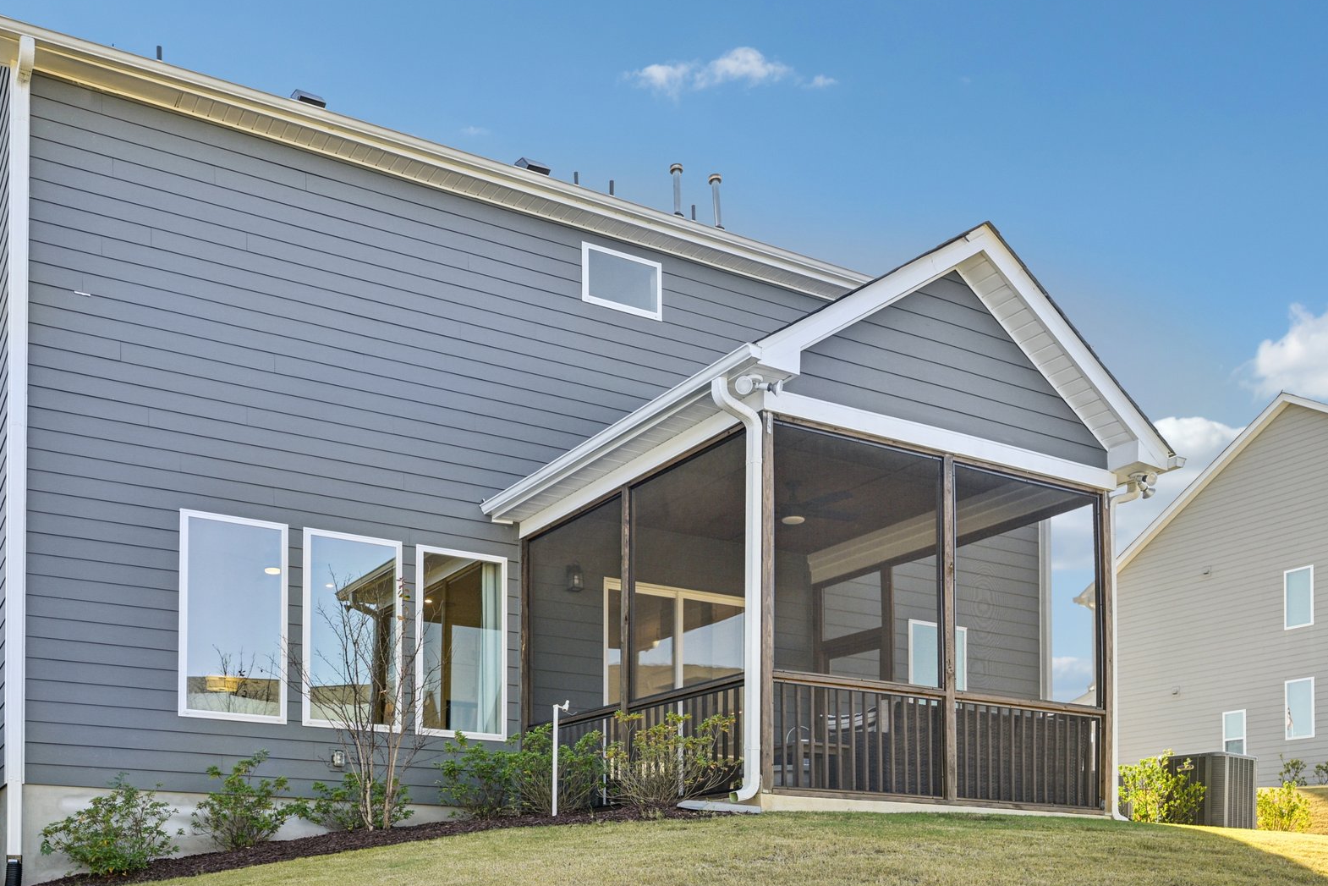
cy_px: 348
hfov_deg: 60.5
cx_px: 562
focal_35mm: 31
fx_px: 1131
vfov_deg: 42.5
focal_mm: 23.5
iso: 100
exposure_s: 1/100
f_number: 8
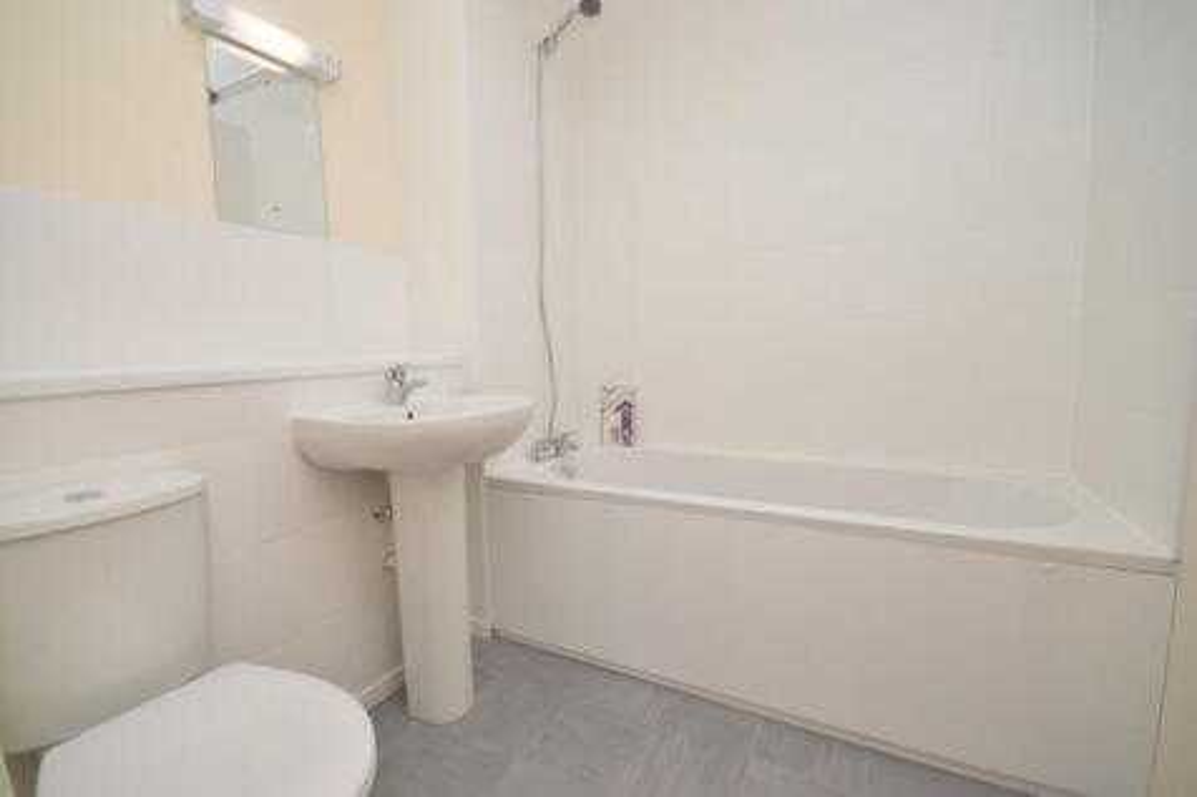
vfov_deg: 77.3
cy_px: 398
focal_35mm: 15
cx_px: 598
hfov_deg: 100.4
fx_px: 499
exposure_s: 1/60
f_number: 5.6
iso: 100
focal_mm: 10
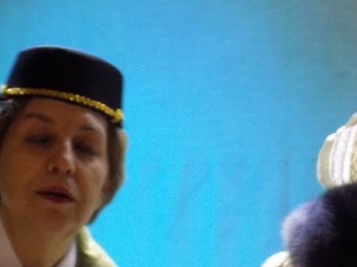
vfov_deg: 7.3
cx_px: 221
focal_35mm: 202
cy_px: 270
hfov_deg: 9.8
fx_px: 2082
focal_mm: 15.3
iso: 400
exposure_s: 1/13
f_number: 4.4
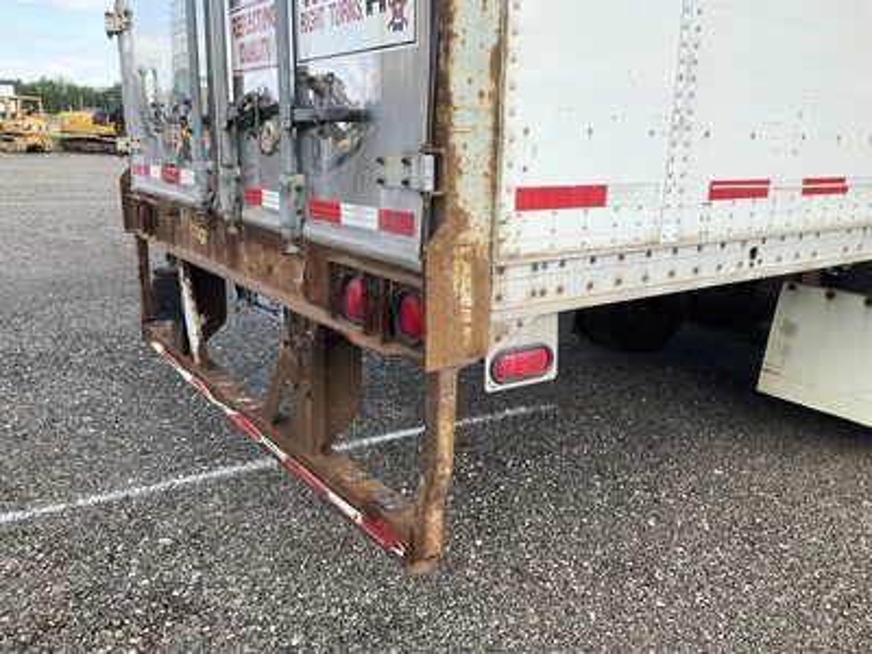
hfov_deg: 61.7
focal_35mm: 29
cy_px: 327
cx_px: 436
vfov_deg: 48.2
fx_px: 731
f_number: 1.8
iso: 25
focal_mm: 3
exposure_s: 1/568
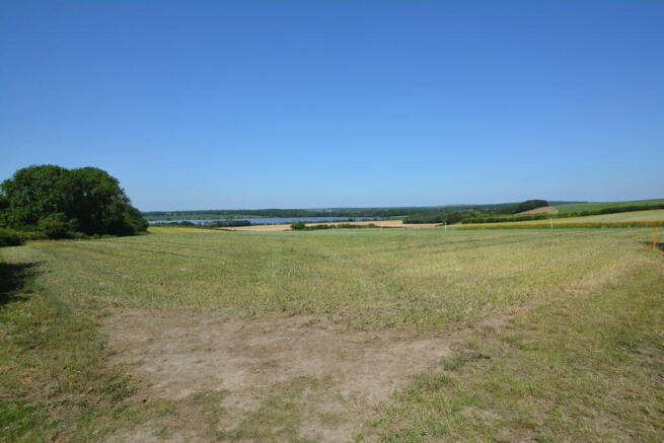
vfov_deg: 77.4
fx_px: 277
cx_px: 332
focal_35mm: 15
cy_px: 222
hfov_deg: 100.4
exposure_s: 1/250
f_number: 8
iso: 100
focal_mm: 10
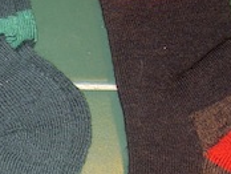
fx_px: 802
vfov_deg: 12.3
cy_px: 143
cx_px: -54
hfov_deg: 15.7
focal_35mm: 120
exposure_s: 1/30
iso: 100
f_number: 3.3
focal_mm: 6.3
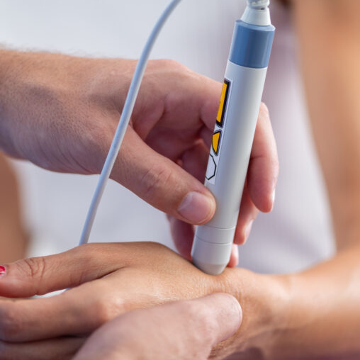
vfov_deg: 12.9
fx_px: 1588
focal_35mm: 135
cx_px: 164
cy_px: 179
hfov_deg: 12.9
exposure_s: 1/125
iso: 200
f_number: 3.2
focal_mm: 105
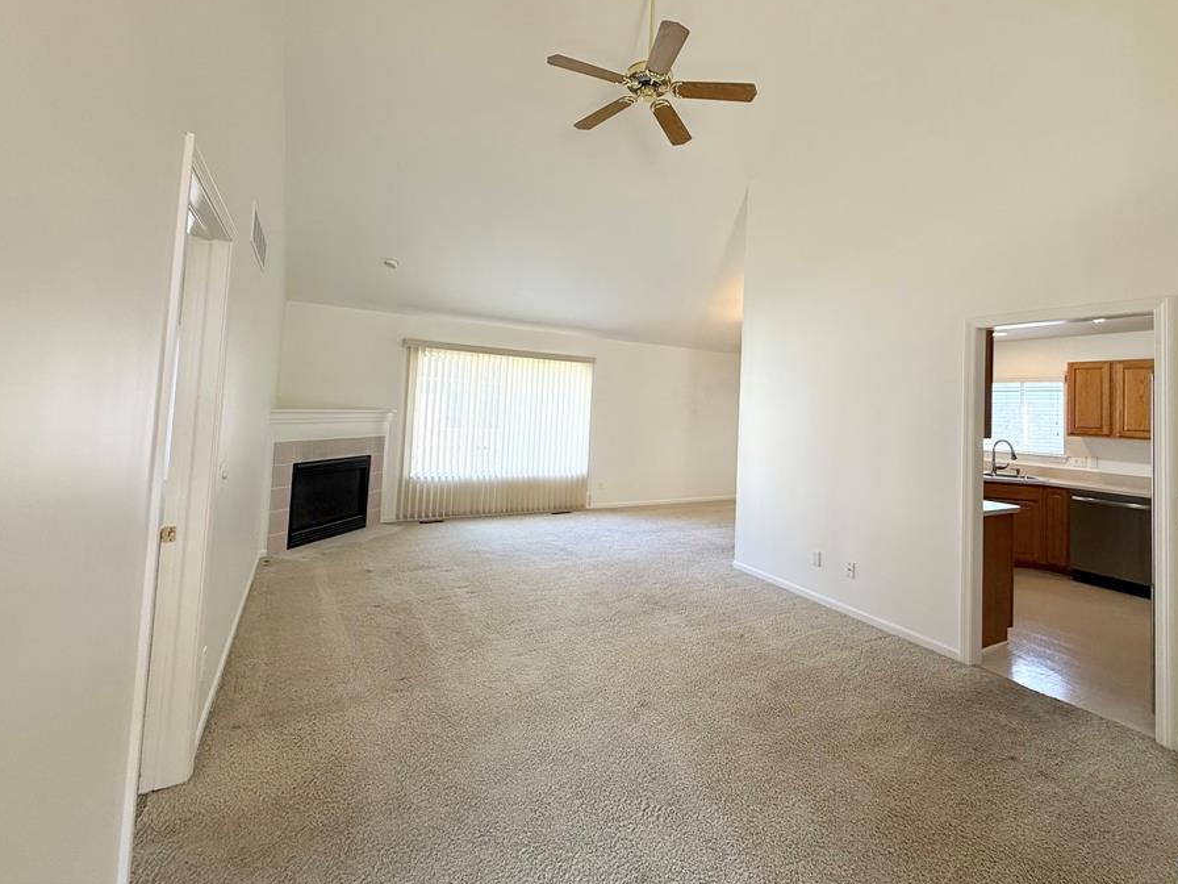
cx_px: 639
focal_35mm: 16
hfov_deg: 94.3
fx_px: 544
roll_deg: -2.2
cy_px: 383
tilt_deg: +3.4
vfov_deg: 77.7
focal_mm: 2.22
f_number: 2.2
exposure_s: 1/120
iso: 125
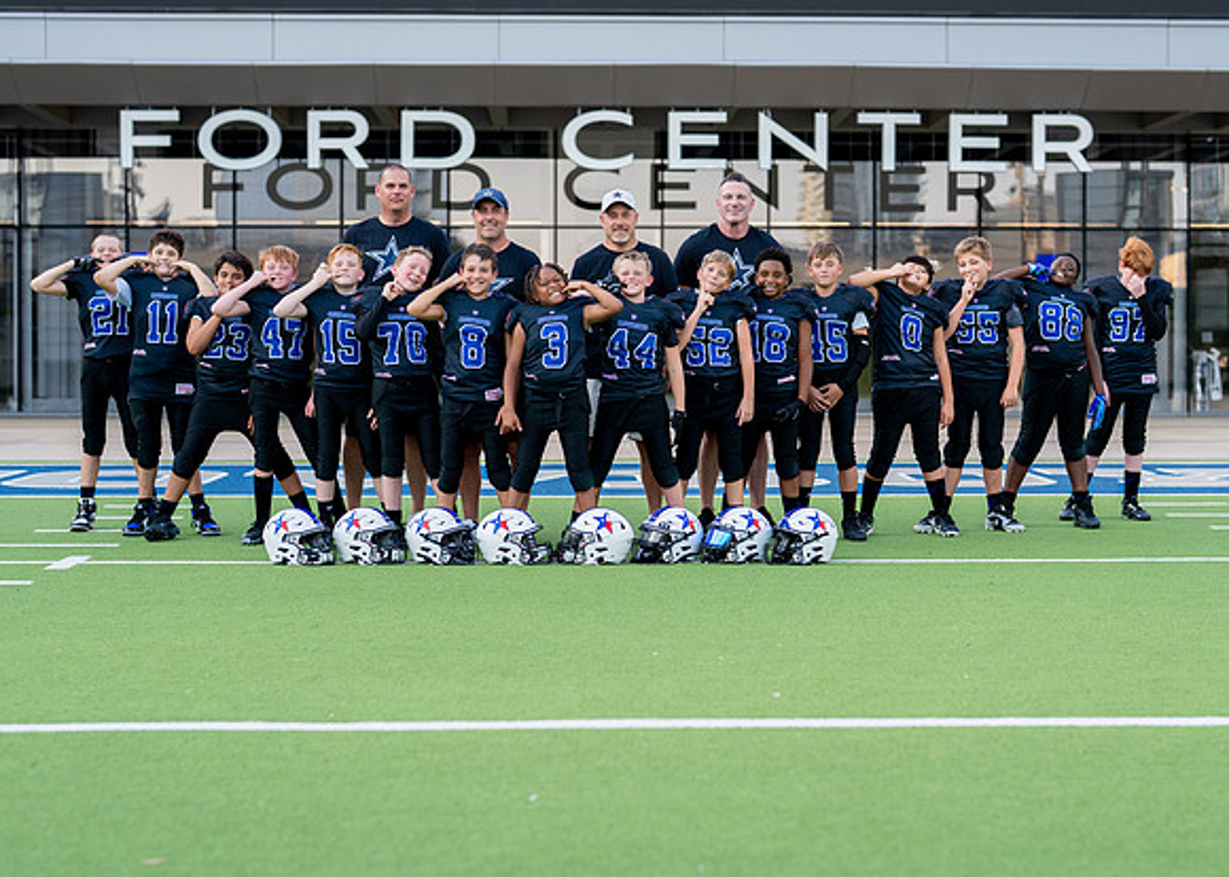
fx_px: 2375
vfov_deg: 20.9
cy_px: 404
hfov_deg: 29.0
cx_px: 657
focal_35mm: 68
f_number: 2
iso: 200
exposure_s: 1/800
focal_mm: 50
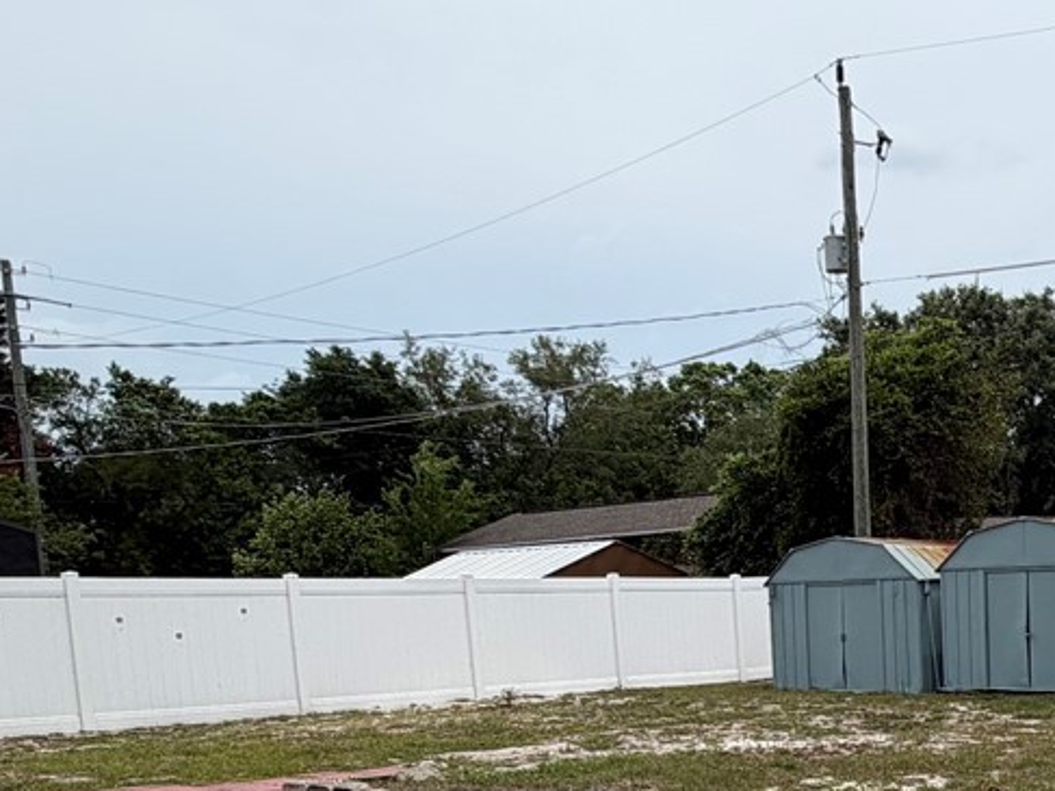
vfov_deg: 29.9
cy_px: 743
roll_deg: +3.5
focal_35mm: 46
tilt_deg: -6.4
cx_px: 1137
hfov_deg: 35.7
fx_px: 1402
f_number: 2.2
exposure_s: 1/1368
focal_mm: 2.22
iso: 20
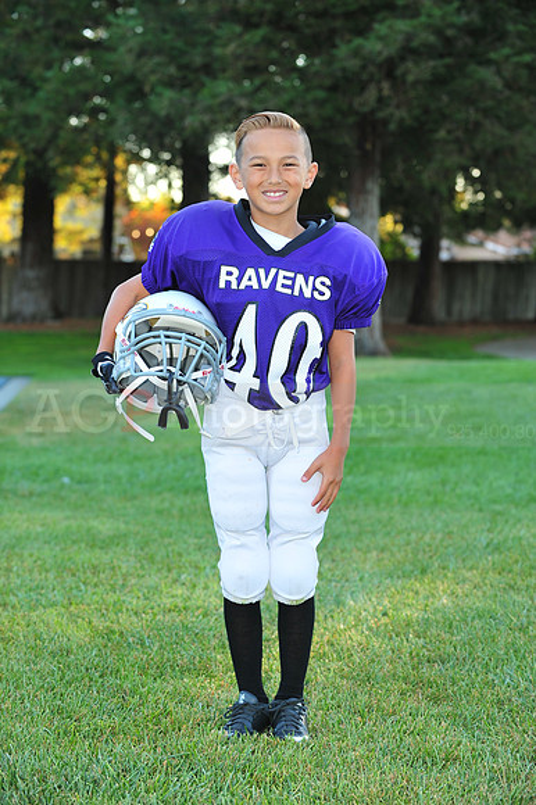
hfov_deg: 15.9
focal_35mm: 86
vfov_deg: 23.7
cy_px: 402
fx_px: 1923
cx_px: 268
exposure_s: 1/60
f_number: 4.5
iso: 200
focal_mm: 86
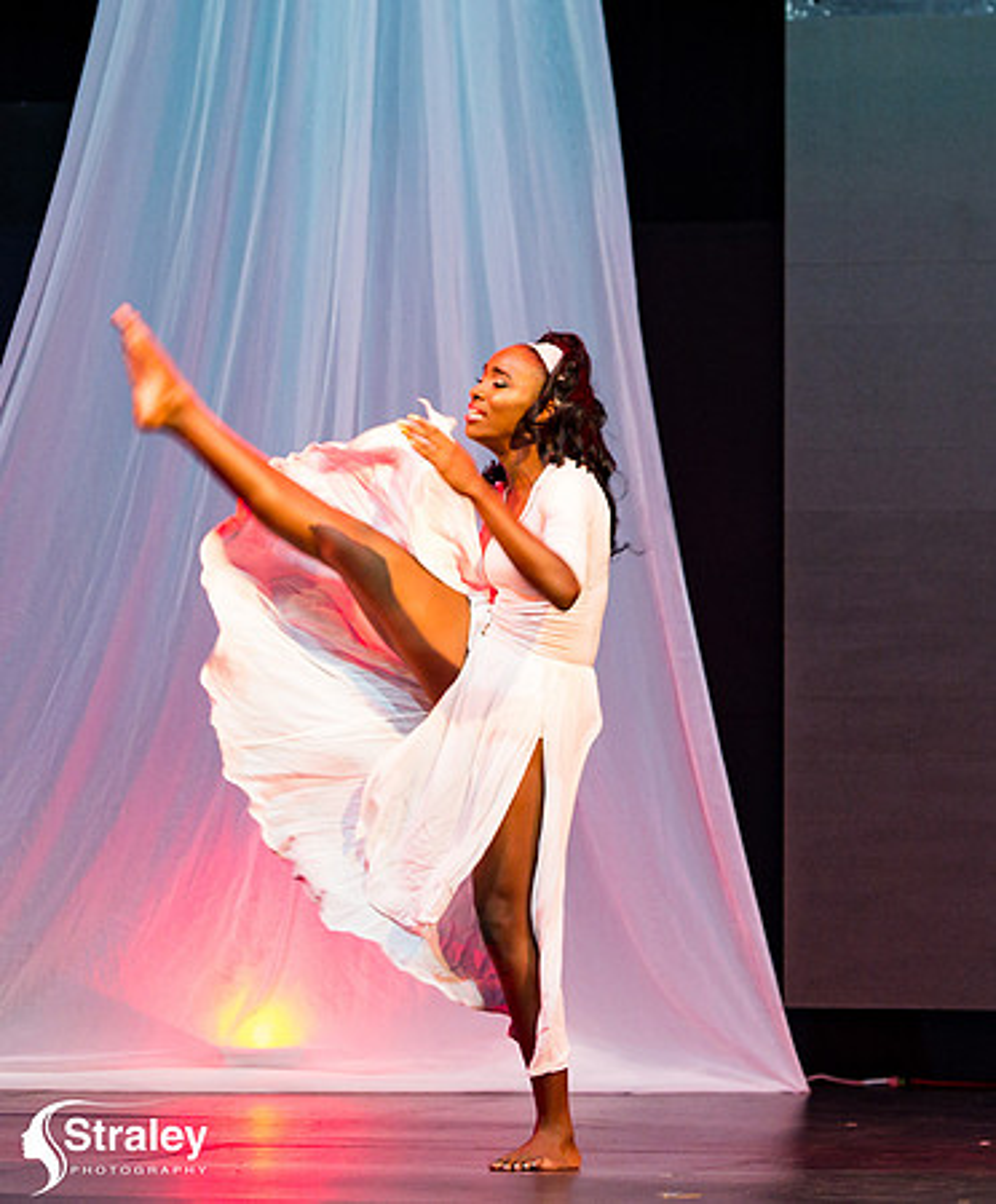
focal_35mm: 175
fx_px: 6311
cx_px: 611
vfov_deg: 10.9
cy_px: 552
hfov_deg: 9.0
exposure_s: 1/160
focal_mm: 95
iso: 3200
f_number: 5
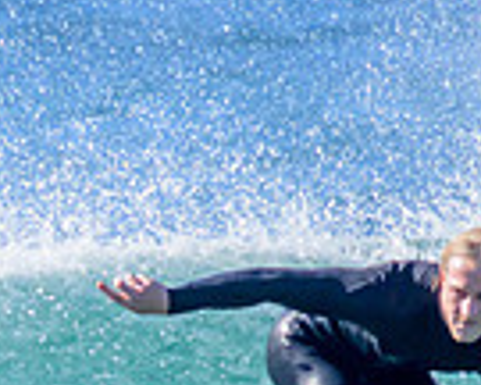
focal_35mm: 4407
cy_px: 534
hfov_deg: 0.4
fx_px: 62737
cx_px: -143
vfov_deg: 0.4
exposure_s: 1/800
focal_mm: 800
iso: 800
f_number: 11
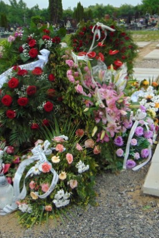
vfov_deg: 47.2
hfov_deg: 32.7
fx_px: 271
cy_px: 101
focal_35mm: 41
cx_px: 83
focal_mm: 4.5
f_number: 3
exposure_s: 1/200
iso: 80
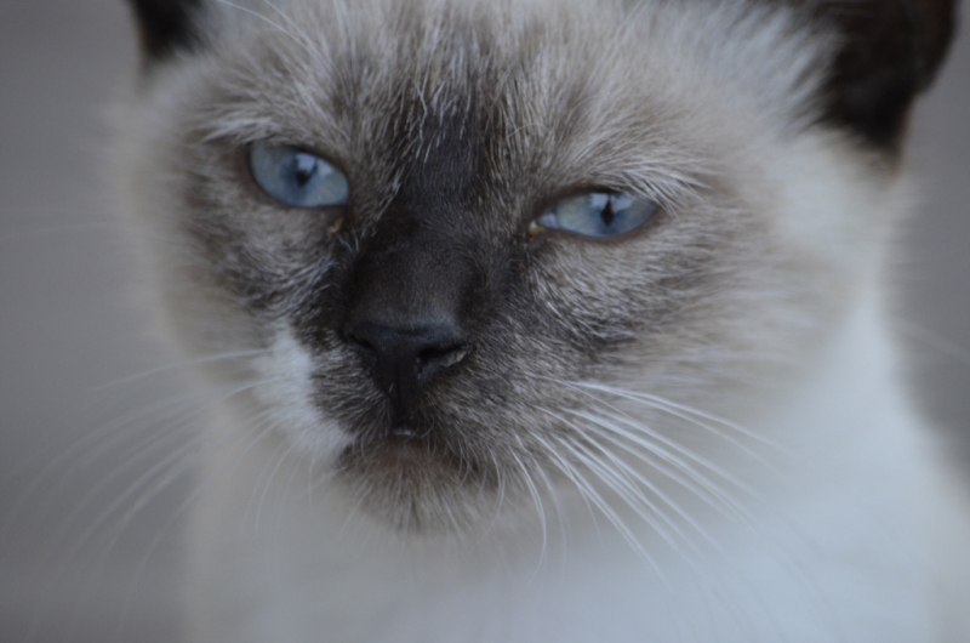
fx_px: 10487
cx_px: 485
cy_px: 322
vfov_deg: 3.5
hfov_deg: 5.3
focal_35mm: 390
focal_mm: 260
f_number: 5.6
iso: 1600
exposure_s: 1/125
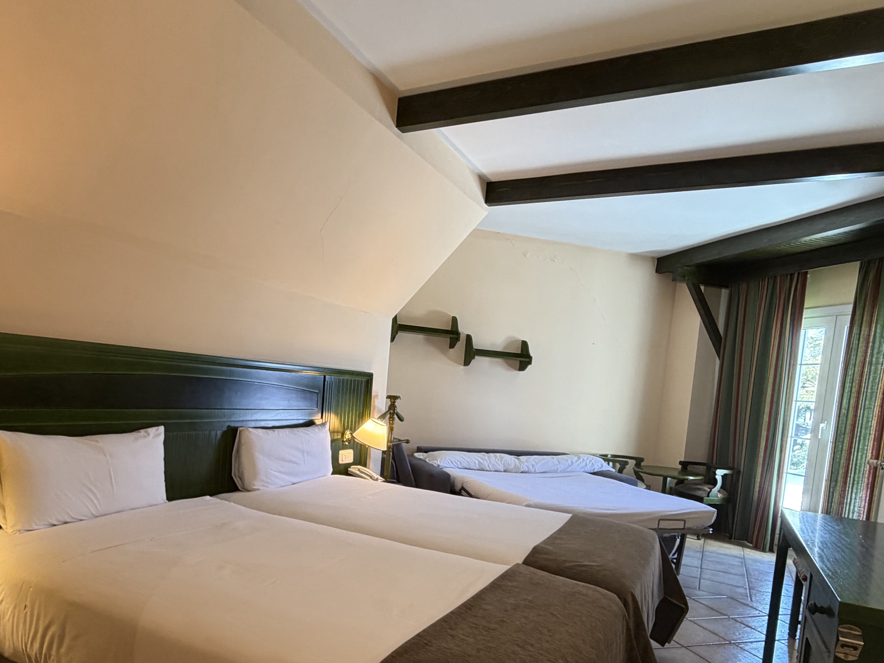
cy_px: 430
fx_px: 587
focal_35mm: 23
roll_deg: -4.4
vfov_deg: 57.9
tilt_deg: -4.6
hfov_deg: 73.8
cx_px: 409
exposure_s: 1/50
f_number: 2.2
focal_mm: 2.22
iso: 250
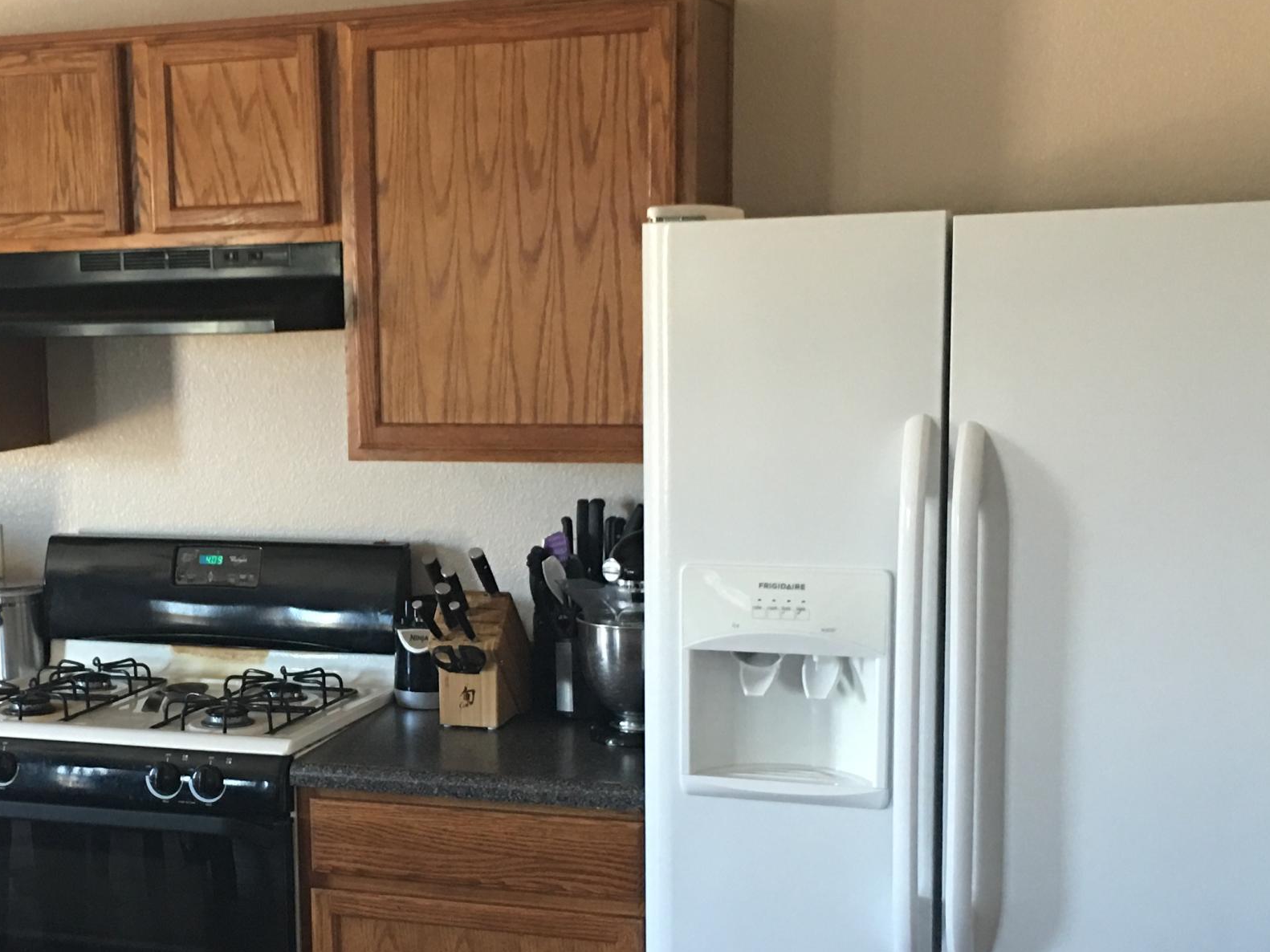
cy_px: 624
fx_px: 2018
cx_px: 325
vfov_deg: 26.4
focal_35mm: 55
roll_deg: +1.9
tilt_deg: -8.9
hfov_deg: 34.2
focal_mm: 4.15
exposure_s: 1/10
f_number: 2.2
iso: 80
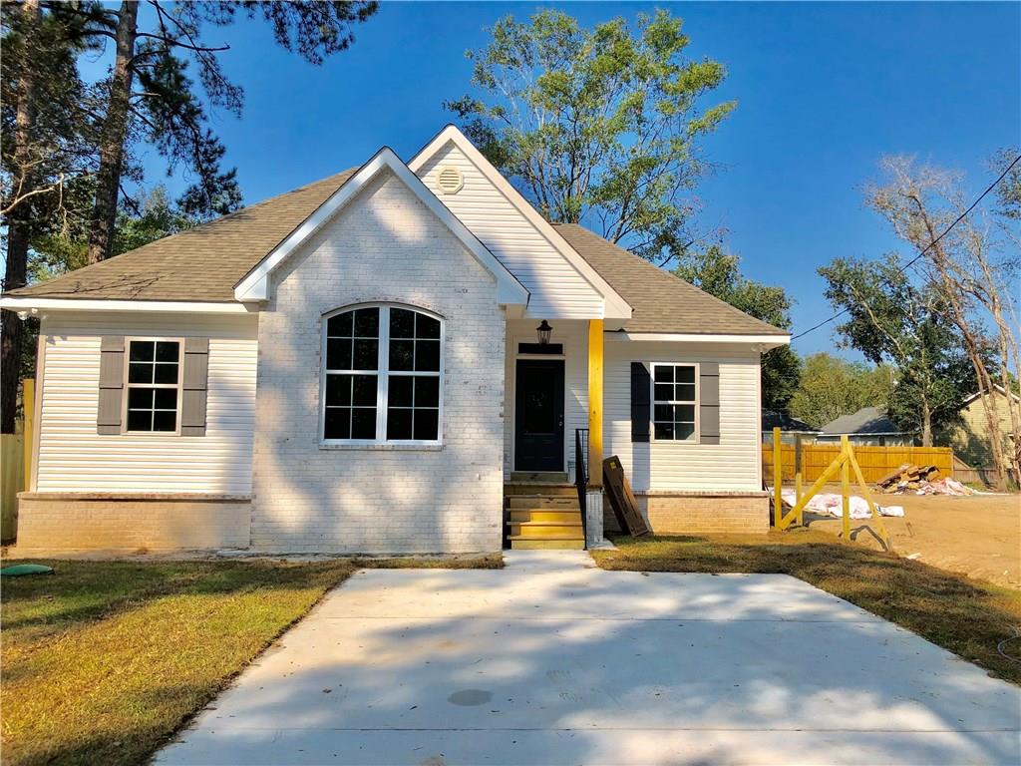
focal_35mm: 28
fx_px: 826
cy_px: 383
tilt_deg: +6.0
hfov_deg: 63.4
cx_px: 510
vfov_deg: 49.7
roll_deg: +0.4
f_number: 1.8
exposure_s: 1/2558
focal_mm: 4
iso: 20
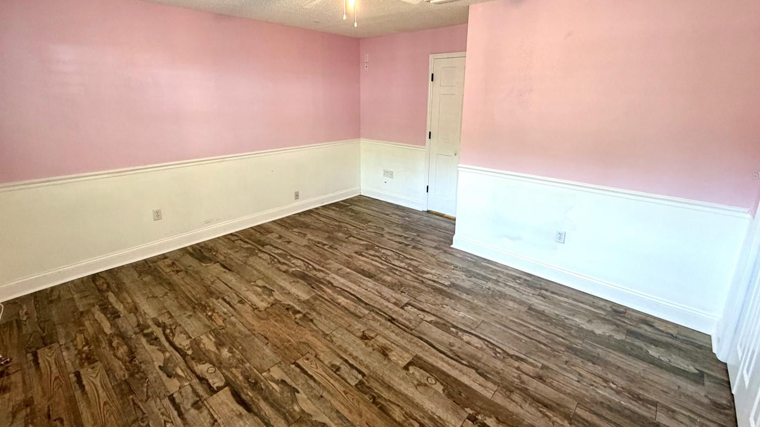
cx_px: 379
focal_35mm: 17
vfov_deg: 63.4
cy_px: 174
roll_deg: -0.3
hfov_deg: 95.9
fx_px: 343
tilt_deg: -13.6
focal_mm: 2.22
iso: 250
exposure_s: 1/60
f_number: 2.2
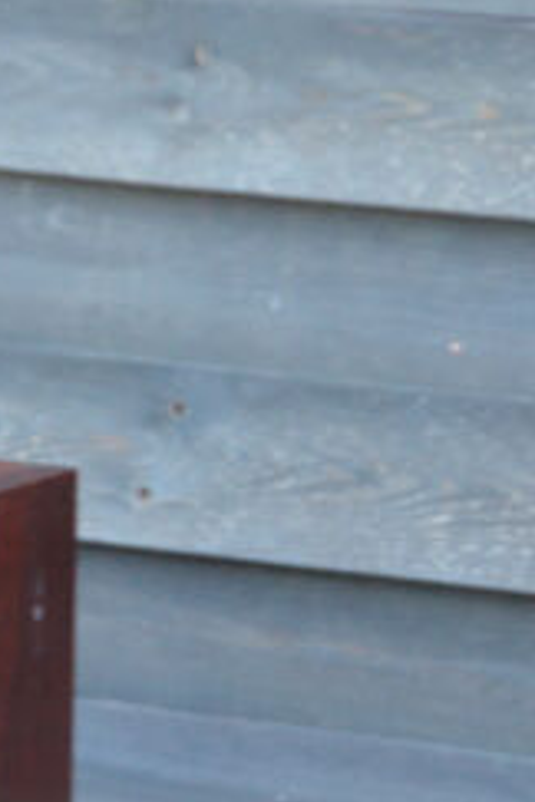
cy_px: 1535
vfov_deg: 6.5
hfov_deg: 4.4
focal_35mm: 311
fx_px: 6932
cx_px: -340
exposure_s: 1/60
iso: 560
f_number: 5.3
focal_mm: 48
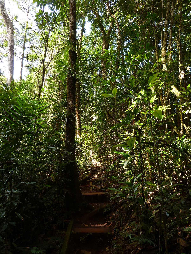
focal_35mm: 25
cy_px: 127
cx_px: 96
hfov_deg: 54.9
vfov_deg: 69.4
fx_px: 184
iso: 80
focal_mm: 4.1
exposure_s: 1/25
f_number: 3.3
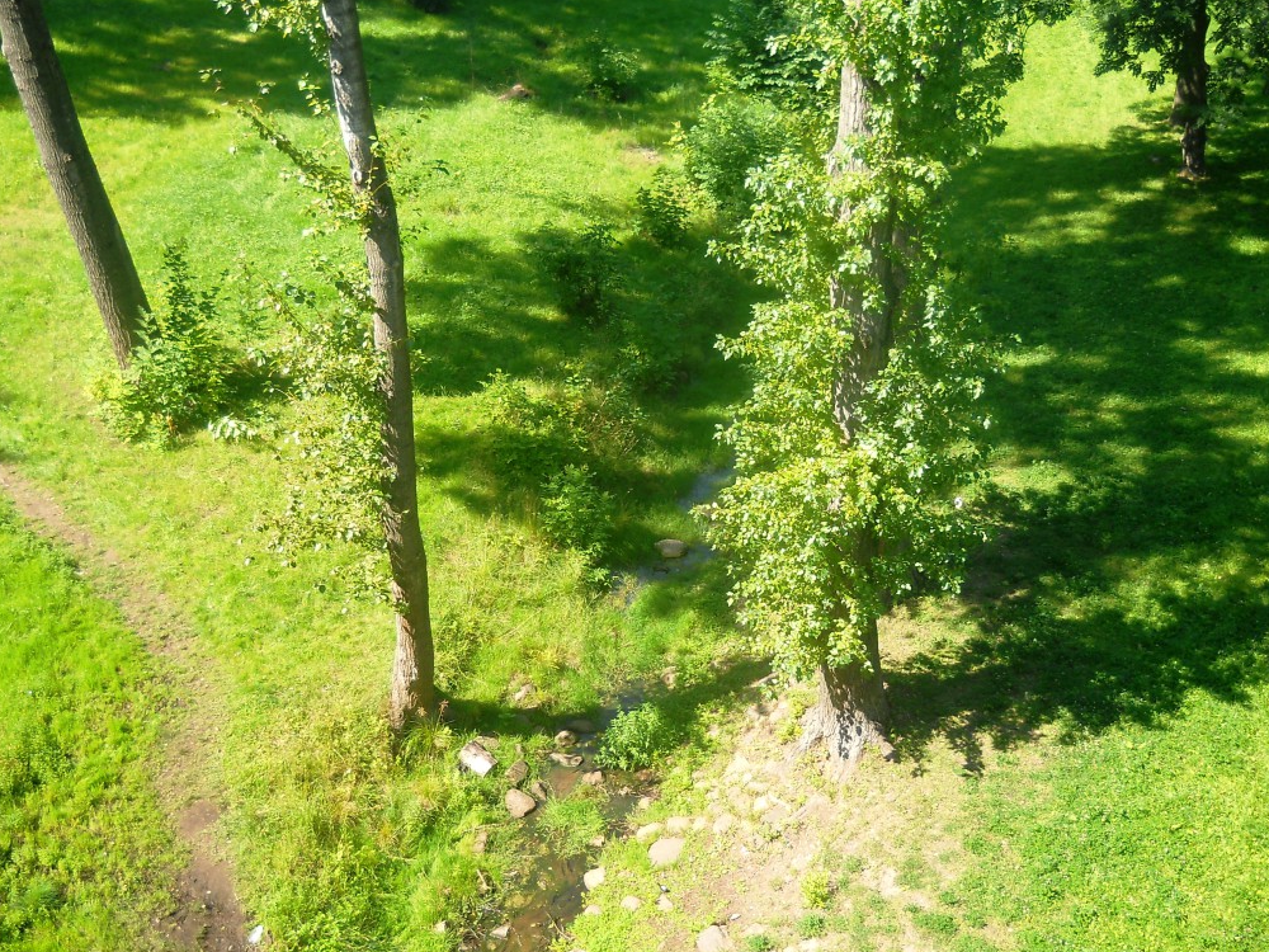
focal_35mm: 42
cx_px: 627
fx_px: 1540
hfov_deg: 44.8
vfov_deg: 34.3
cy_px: 485
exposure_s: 1/250
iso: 80
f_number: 3.1
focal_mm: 6.72
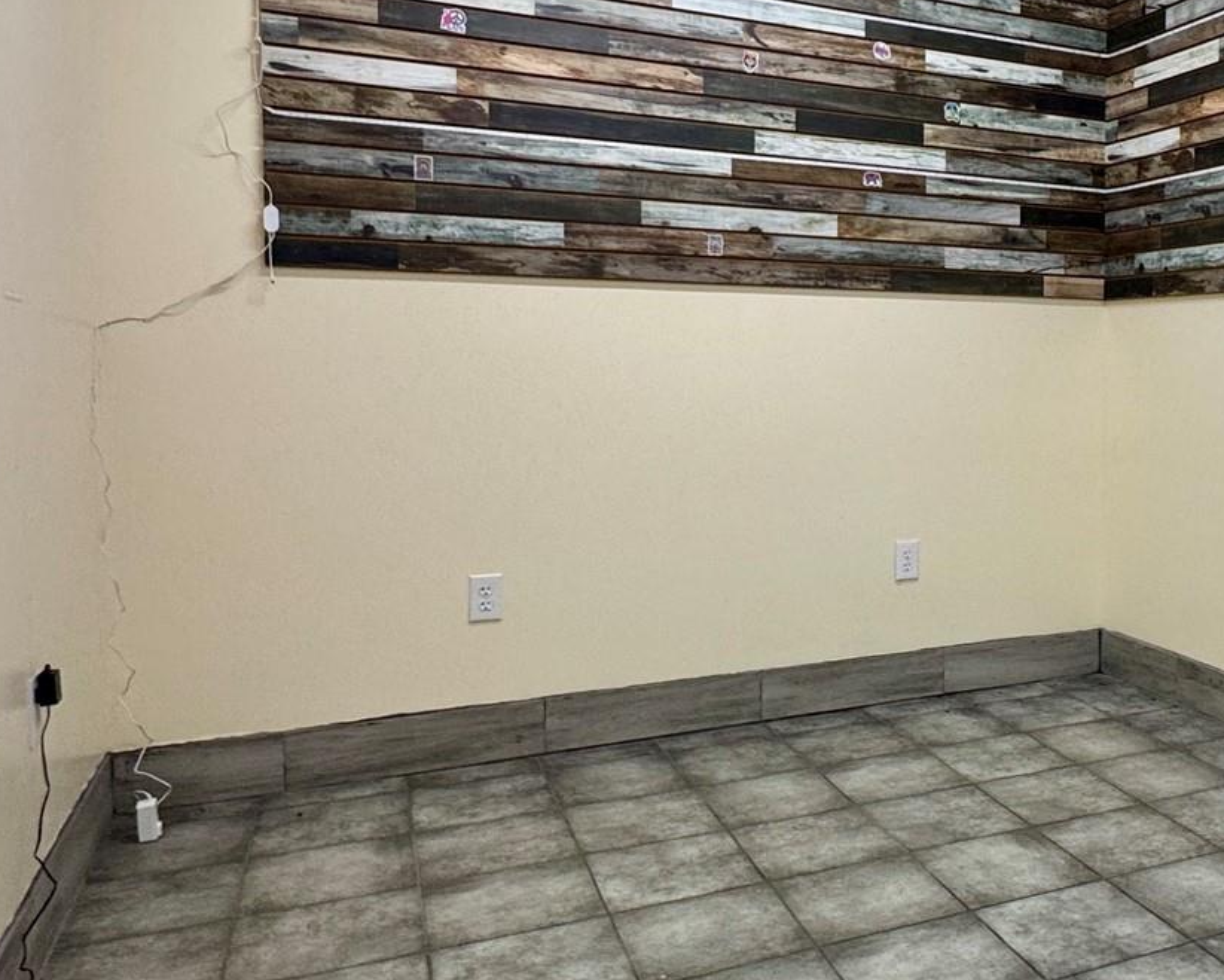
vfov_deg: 43.2
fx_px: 1232
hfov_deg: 48.4
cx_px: 1051
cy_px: 412
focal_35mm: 34
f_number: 2.2
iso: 160
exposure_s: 1/120
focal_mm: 2.22
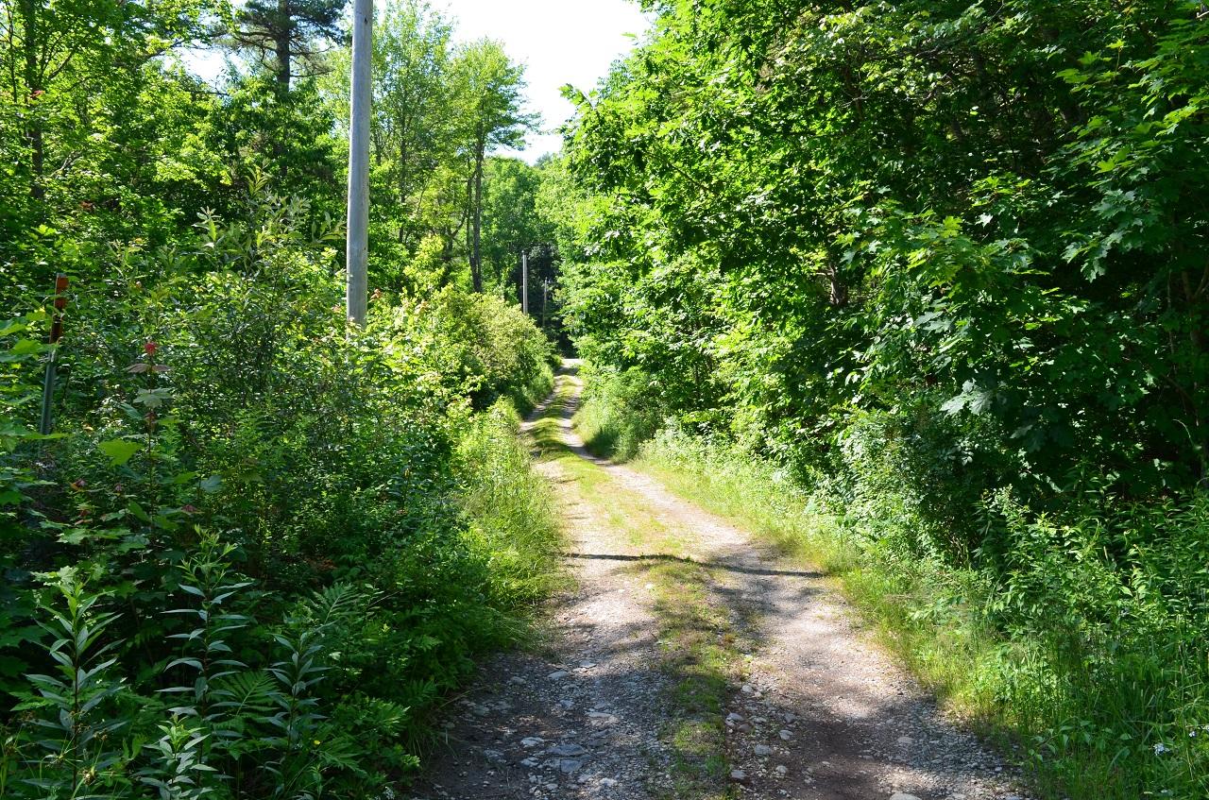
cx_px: 604
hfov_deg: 57.3
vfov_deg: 39.8
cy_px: 400
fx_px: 1106
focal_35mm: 33
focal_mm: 22
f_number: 10
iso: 200
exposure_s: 1/60
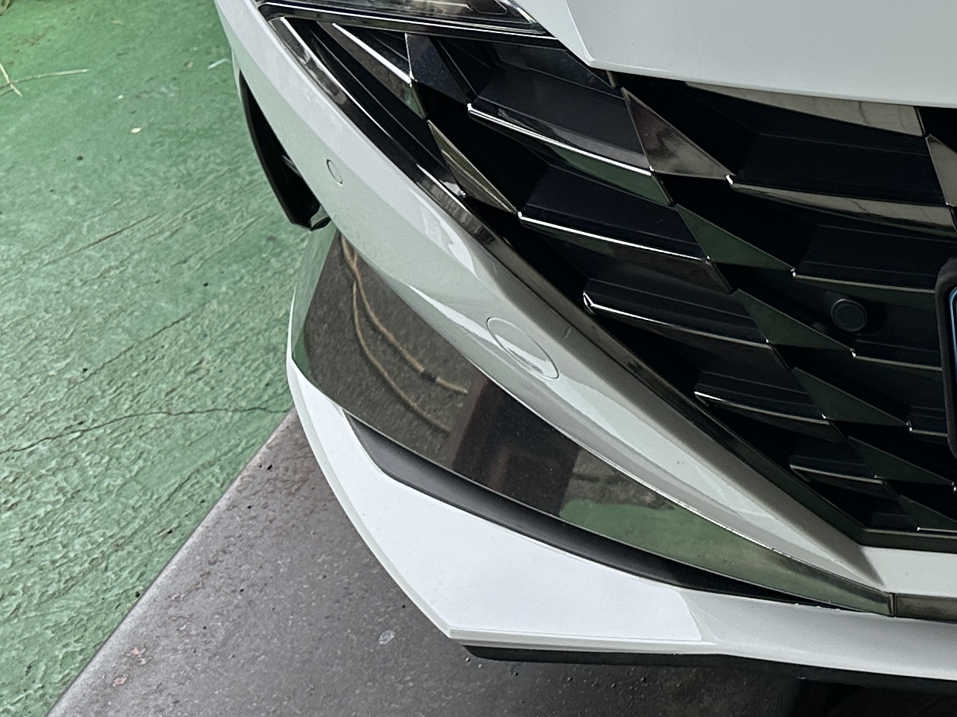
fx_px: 2156
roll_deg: +0.3
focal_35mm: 78
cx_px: 1475
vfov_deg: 17.1
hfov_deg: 20.9
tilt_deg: -18.9
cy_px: -361
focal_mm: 6.86
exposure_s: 1/1198
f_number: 1.78
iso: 80
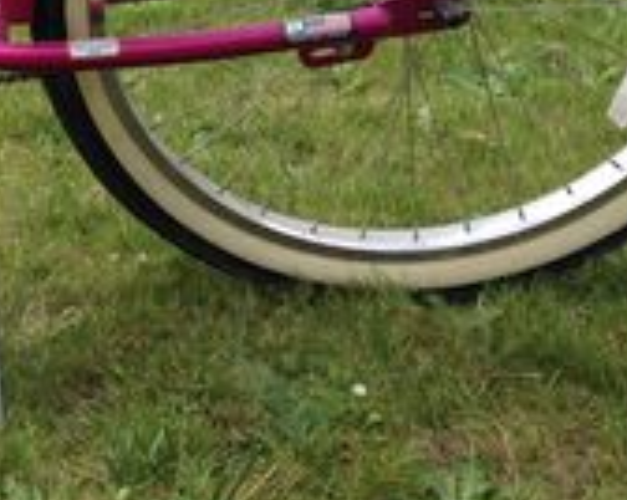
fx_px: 2132
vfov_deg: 12.6
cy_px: -287
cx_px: -224
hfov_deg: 15.8
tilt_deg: -9.2
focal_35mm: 115
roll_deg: +1.7
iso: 50
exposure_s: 1/463
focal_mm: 4.12
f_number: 2.4
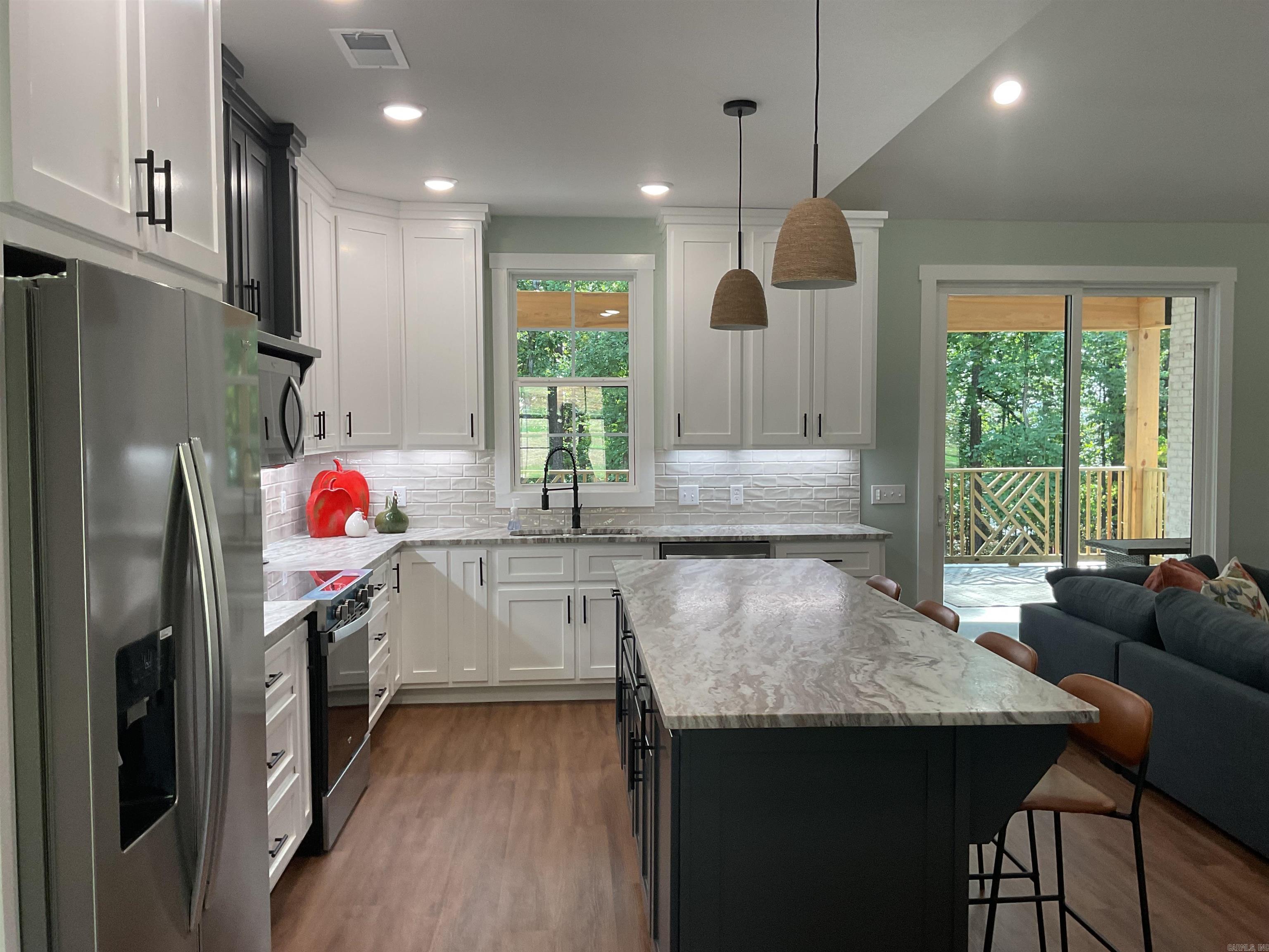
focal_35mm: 29
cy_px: 476
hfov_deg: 61.7
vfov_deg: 48.2
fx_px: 1063
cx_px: 634
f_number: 1.8
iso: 64
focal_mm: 3
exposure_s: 1/120
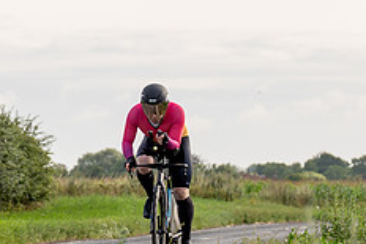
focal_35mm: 299
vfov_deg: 4.6
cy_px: 258
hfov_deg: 6.9
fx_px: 3042
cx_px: 80
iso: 160
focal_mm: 70
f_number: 4
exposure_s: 1/1000
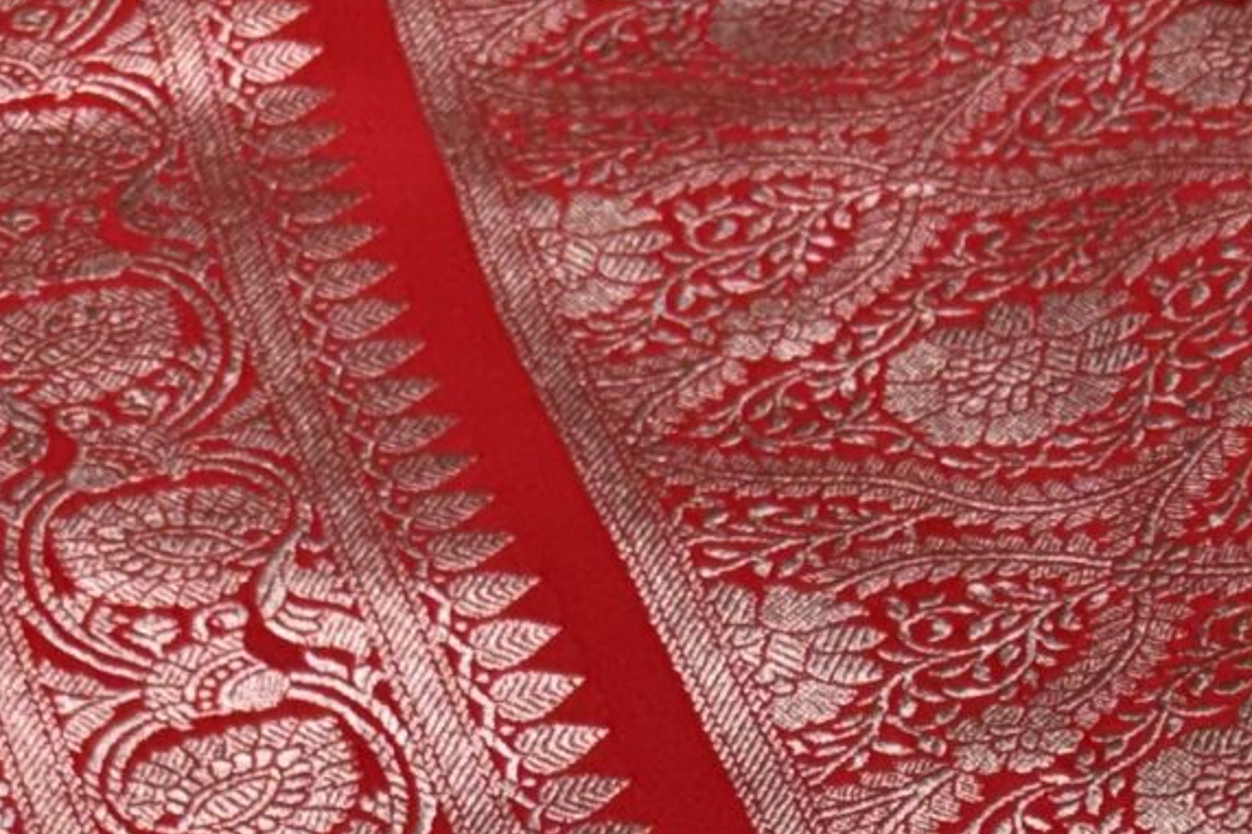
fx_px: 4207
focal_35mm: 121
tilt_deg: -54.8
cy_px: 1723
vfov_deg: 10.3
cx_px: 1344
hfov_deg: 16.5
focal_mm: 5.96
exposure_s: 1/100
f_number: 1.6
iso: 125
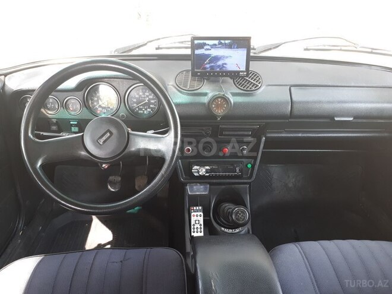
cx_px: 196
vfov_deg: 51.4
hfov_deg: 65.3
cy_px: 147
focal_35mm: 27
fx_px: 306
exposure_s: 1/30
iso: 160
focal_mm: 3.6
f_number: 1.9
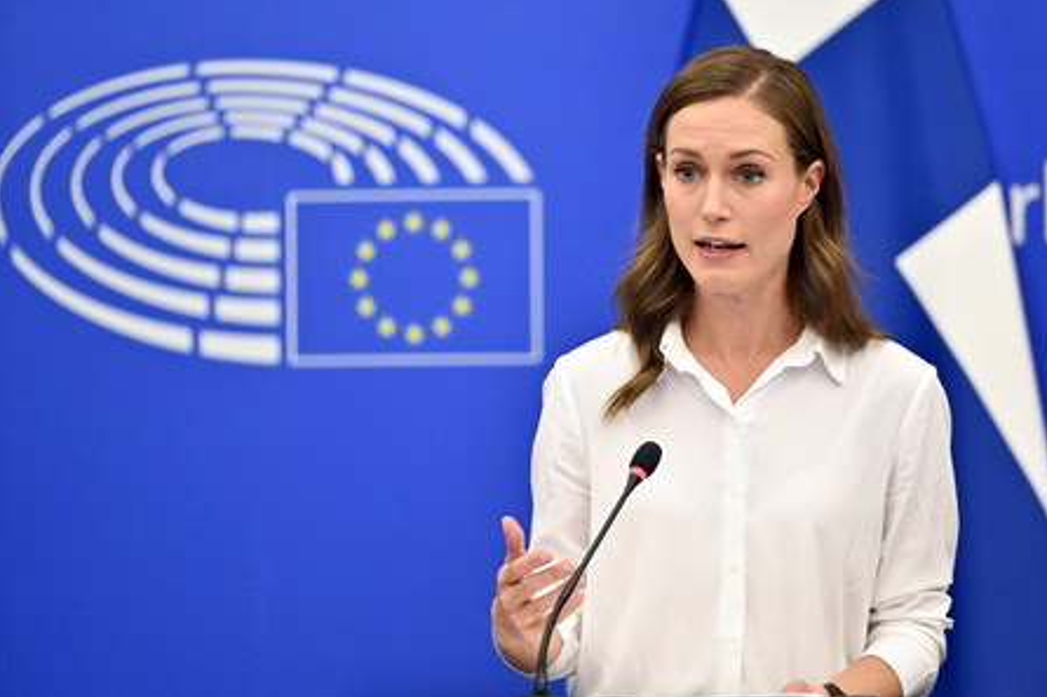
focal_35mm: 187
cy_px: 347
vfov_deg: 7.3
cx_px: 527
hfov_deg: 11.0
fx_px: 5436
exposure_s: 1/800
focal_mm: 185
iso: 5000
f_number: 2.8
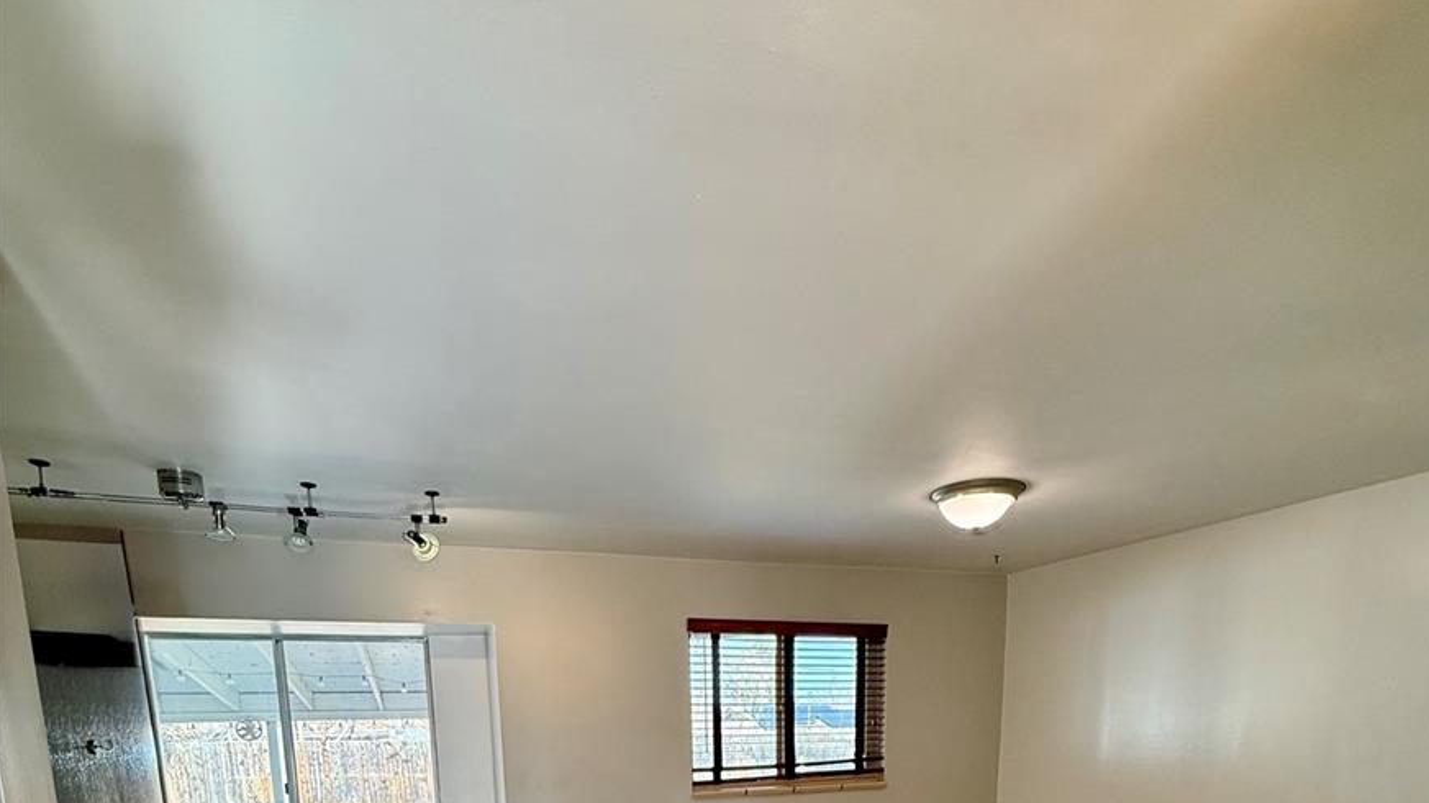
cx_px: 733
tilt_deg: -8.9
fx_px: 796
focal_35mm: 21
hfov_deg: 83.8
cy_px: 847
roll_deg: +1.2
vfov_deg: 43.6
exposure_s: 1/120
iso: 200
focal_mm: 2.22
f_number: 2.2
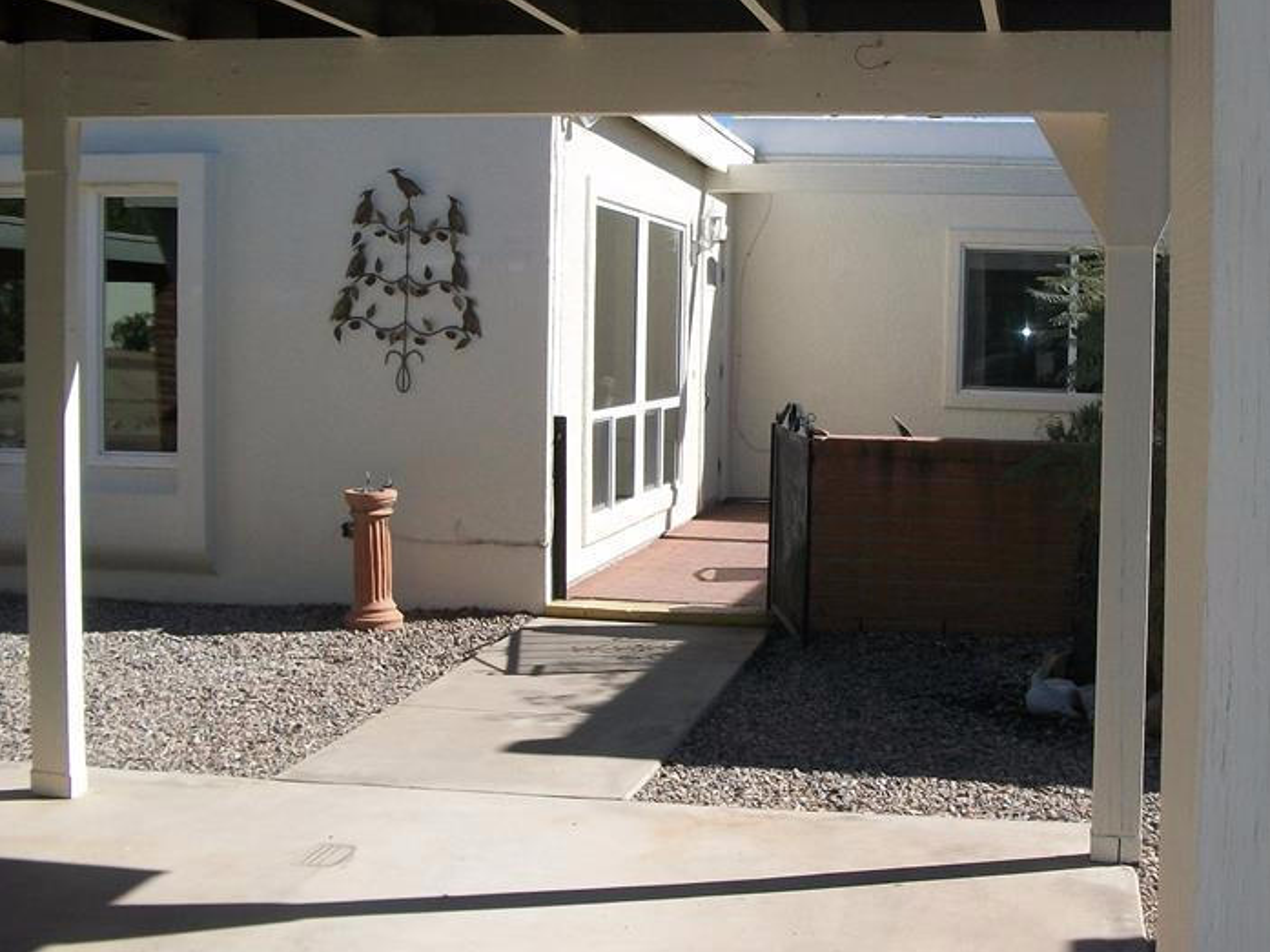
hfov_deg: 40.0
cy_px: 399
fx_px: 1725
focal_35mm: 47
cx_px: 829
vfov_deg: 30.8
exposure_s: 1/400
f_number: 5.5
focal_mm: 5.7
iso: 80
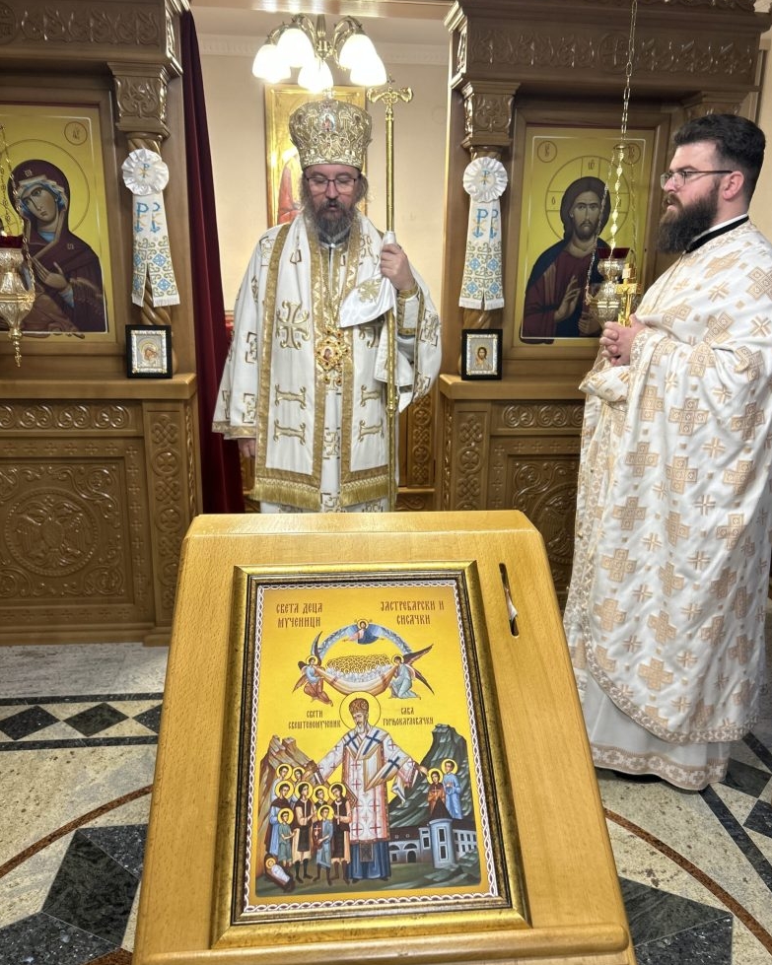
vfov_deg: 62.2
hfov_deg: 51.5
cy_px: 475
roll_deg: -1.2
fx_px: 800
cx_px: 397
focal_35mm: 28
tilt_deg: -14.7
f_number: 1.5
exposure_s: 1/50
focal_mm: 5.7
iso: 100
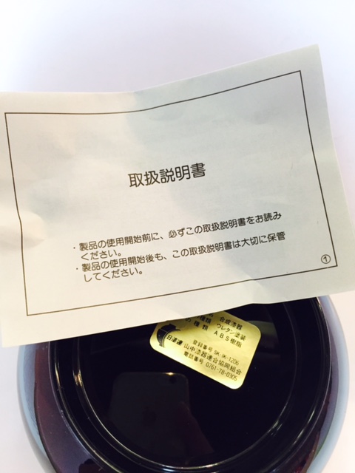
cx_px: 178
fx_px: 397
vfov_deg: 61.7
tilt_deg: -68.3
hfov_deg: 48.2
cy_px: 236
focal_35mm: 29
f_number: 2.2
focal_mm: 4.15
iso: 250
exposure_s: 1/33
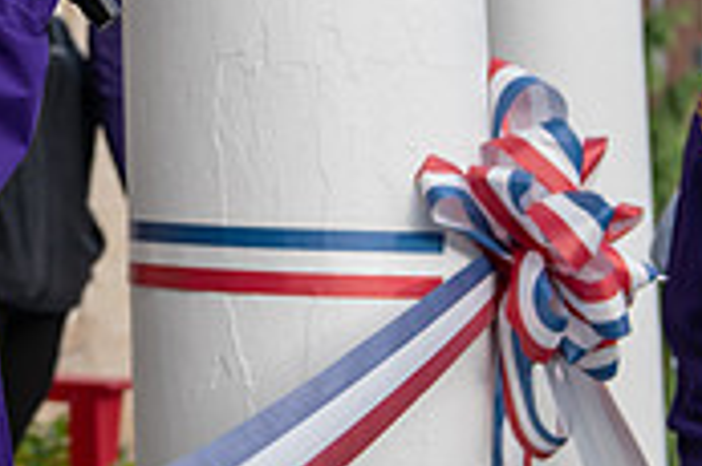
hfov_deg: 12.3
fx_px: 3136
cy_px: -156
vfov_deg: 8.4
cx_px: -300
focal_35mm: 161
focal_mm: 48
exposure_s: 1/400
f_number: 3.5
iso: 200
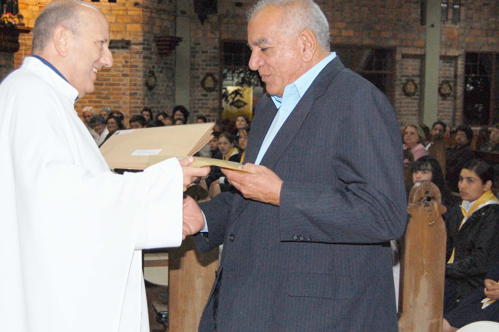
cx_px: 235
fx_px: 789
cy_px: 172
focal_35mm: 57
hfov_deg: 35.1
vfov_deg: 23.7
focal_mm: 28
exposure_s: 1/60
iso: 400
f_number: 4.2
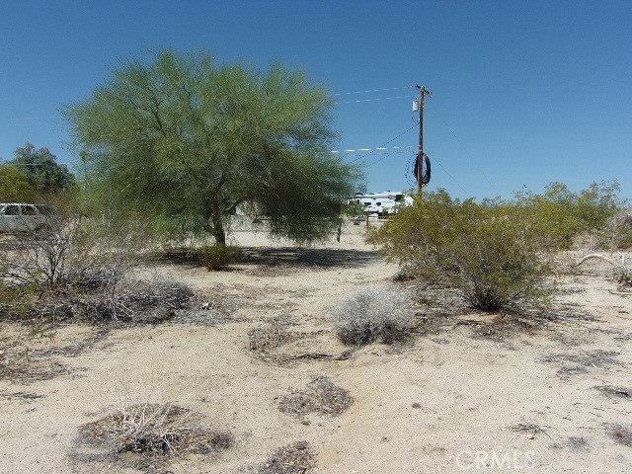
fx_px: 548
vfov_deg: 46.8
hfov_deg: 60.0
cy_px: 237
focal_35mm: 30
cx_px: 316
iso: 80
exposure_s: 1/170
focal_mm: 5.4
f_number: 11.67
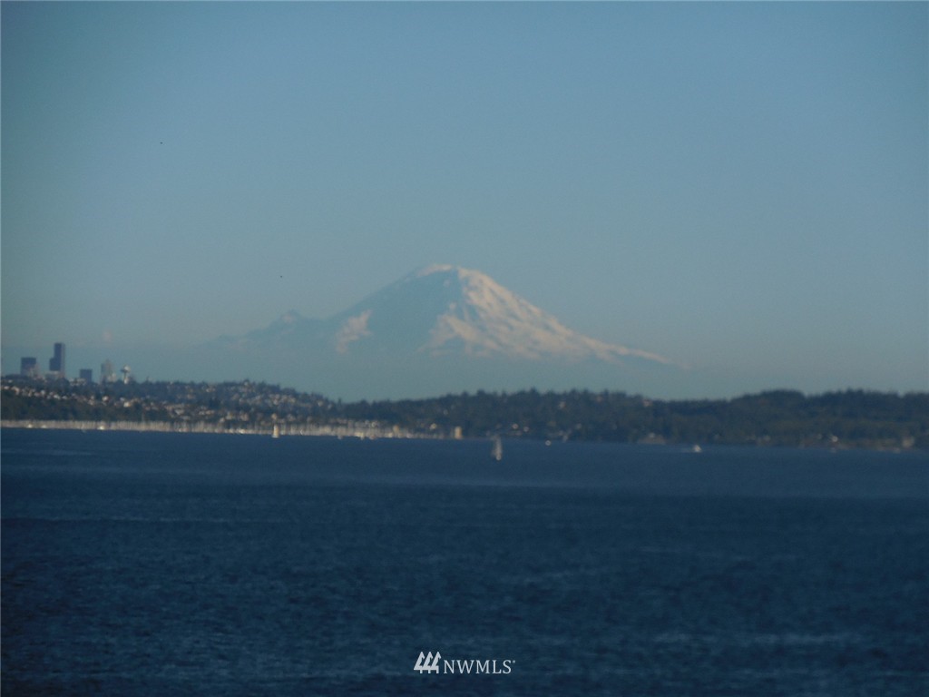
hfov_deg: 10.1
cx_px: 464
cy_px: 348
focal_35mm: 195
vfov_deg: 7.6
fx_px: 5233
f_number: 5.6
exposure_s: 1/1000
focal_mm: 35.1
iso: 125
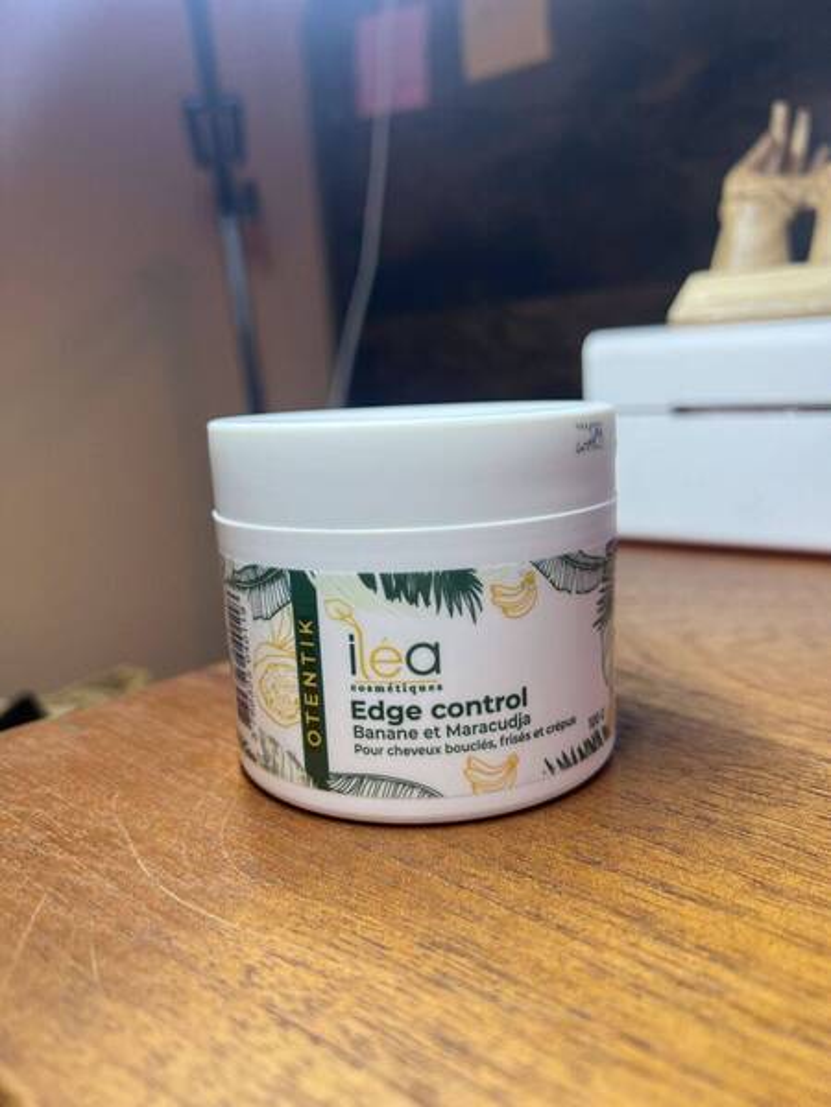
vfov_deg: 67.3
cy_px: 554
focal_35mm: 26
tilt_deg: -12.2
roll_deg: +4.9
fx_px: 832
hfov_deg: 53.1
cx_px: 416
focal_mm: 5.7
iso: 125
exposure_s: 1/121
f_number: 1.5
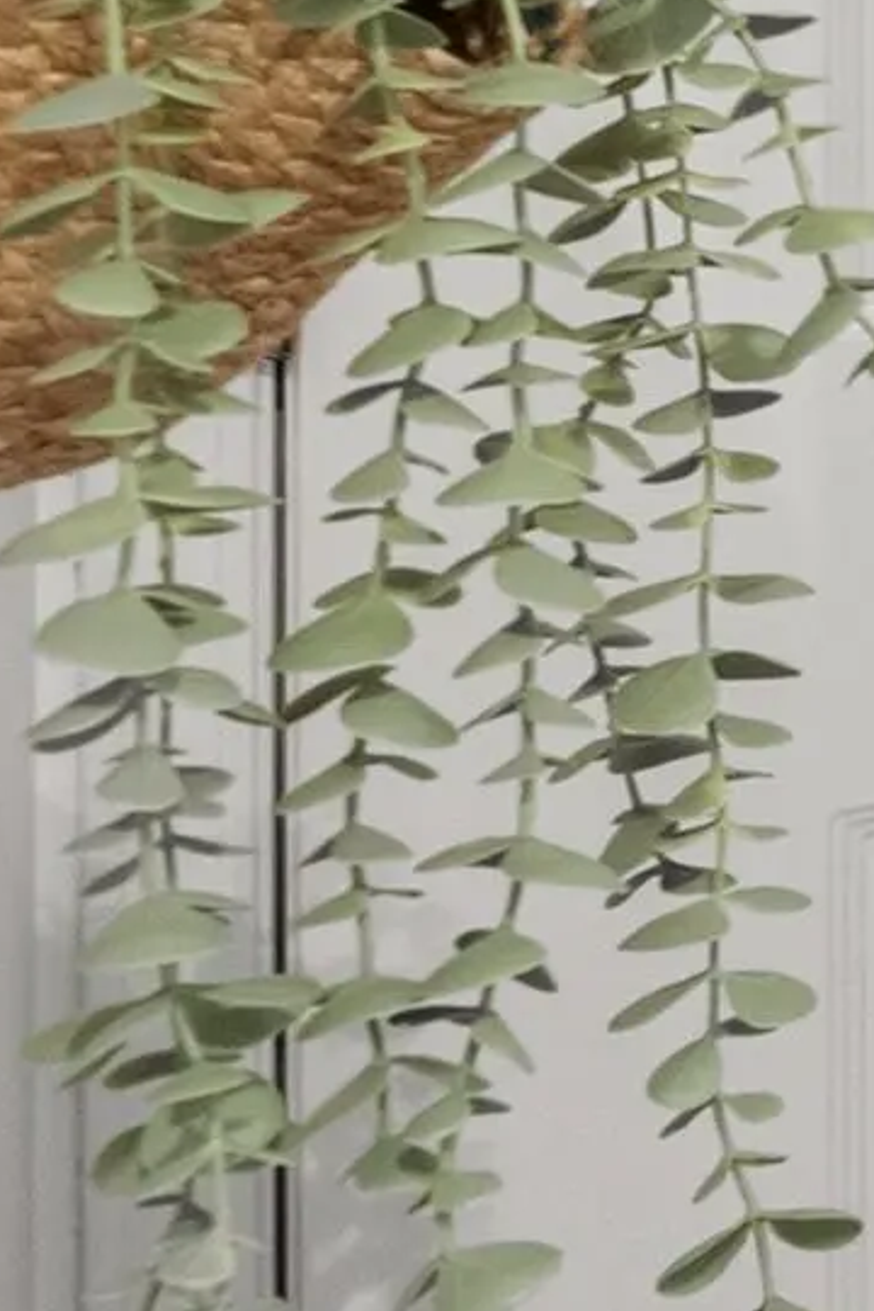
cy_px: -171
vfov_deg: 21.1
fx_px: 3314
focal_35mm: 91
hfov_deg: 9.5
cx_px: 2996
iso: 1250
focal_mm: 16
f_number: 9
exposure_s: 1/3
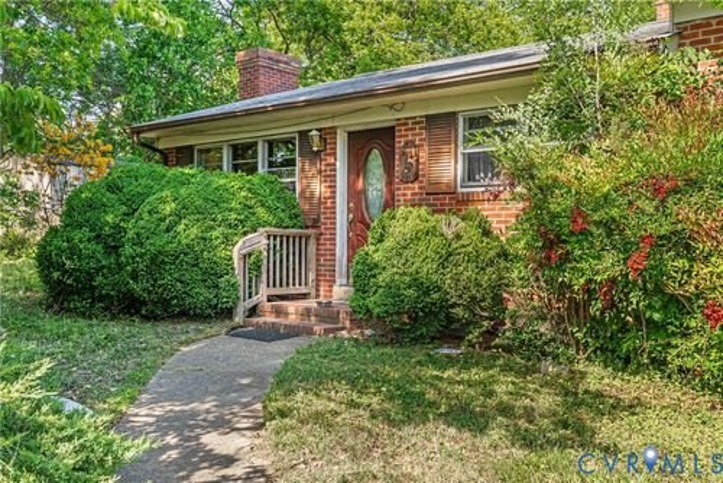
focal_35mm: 34
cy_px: 242
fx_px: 693
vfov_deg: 38.4
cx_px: 362
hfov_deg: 55.1
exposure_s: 1/200
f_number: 8
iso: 100
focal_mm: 34.5
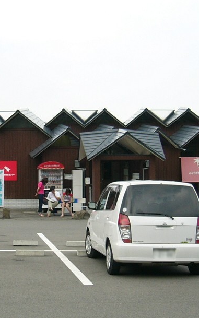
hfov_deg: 16.6
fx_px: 676
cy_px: 178
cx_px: 46
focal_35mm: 78
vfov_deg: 26.4
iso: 50
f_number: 2.8
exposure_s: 1/320
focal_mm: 5.8
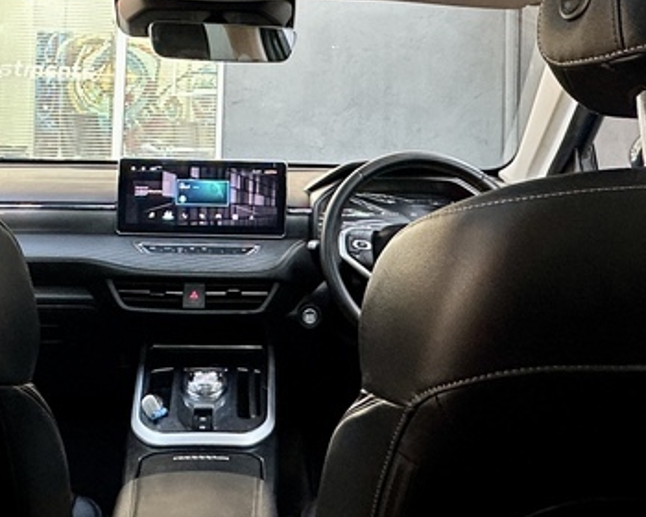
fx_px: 765
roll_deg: -2.1
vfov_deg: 35.9
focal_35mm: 40
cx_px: 258
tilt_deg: +2.0
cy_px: 94
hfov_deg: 45.5
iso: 640
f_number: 2.2
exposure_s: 1/60
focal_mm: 2.22
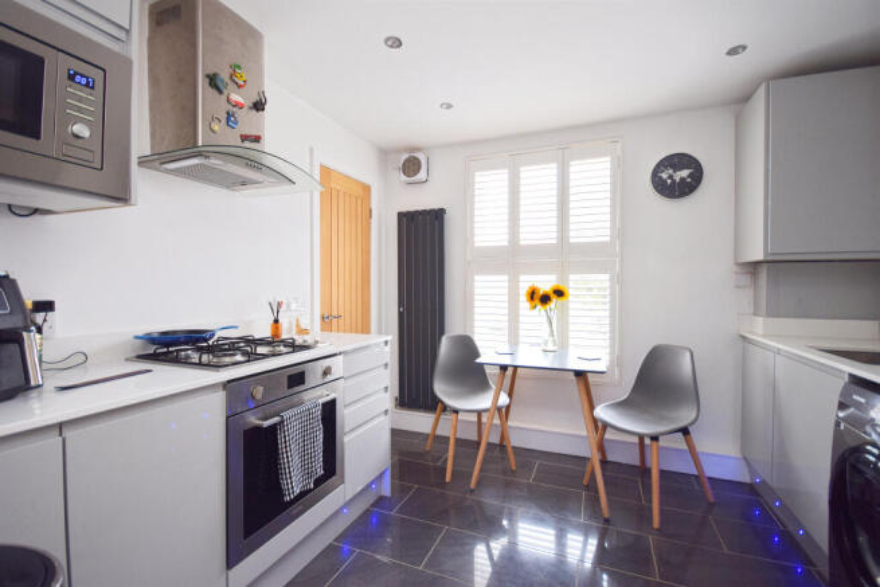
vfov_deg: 77.4
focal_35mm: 15
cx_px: 440
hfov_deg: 100.4
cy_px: 294
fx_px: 367
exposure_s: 1/100
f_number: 5
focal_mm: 10
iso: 400
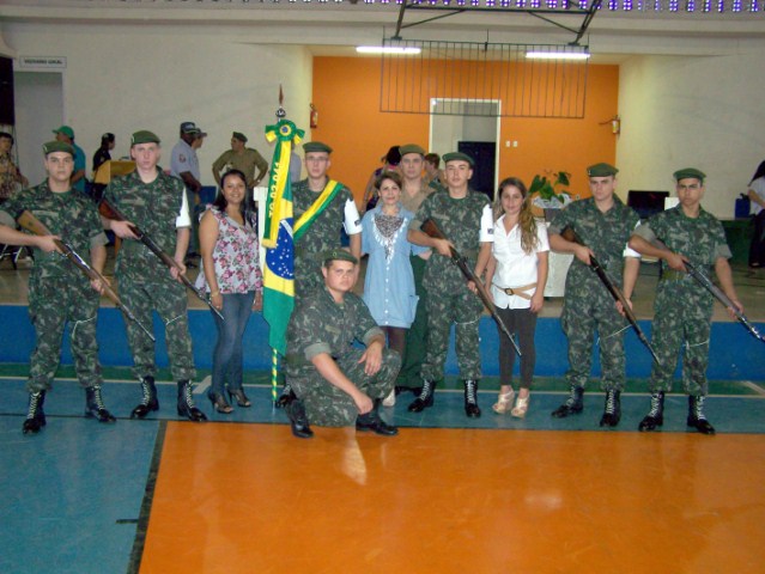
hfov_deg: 49.0
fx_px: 840
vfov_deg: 37.8
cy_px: 287
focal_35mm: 38
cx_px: 382
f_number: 2.8
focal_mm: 6.3
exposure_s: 1/60
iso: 160
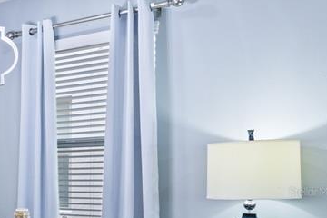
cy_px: 192
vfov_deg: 24.4
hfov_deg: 28.4
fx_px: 490
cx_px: -124
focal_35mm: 54
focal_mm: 13
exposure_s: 1/1.25
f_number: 8
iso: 100
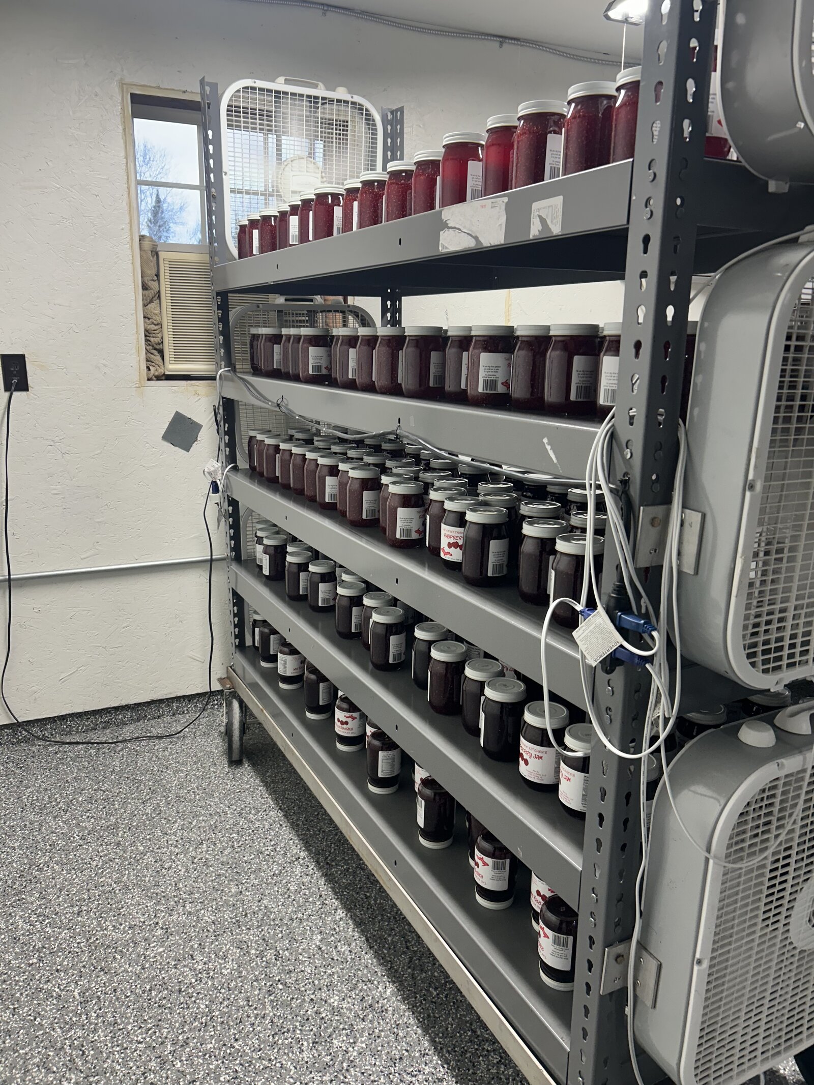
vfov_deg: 67.3
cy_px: 542
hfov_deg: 53.1
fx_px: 815
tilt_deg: -13.4
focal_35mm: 26
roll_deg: -1.1
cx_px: 407
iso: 80
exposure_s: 1/120
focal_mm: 5.7
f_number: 1.5
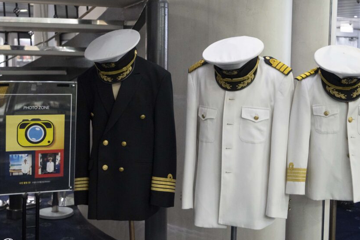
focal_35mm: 47
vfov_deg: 28.6
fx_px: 470
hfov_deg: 41.9
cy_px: 113
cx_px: 183
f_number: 5
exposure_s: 1/160
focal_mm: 38
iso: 8000
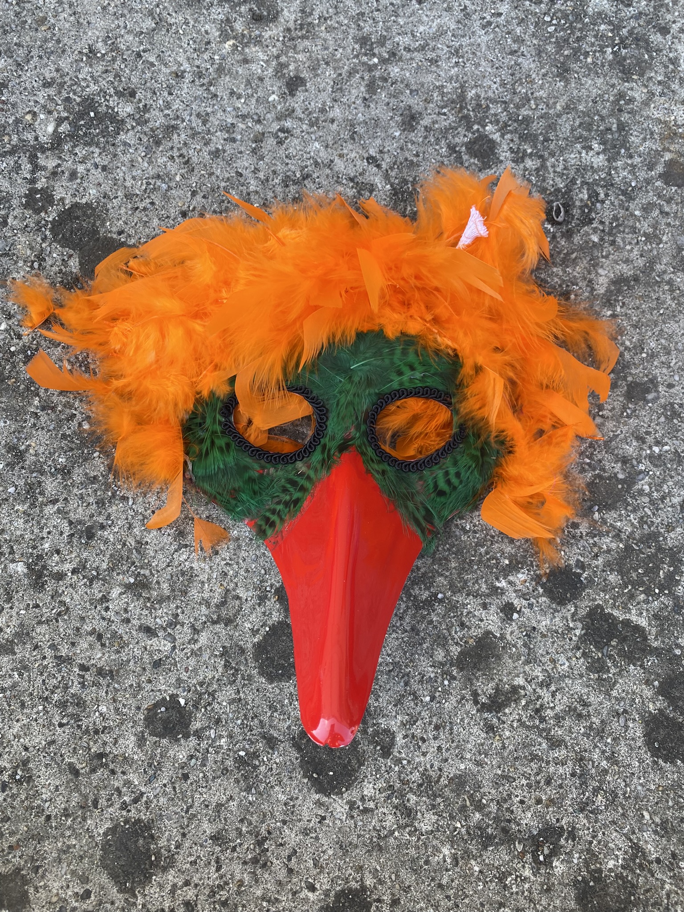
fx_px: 685
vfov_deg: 67.3
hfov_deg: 53.1
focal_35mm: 26
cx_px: 342
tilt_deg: -74.7
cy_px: 456
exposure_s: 1/128
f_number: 1.8
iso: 32
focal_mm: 4.25
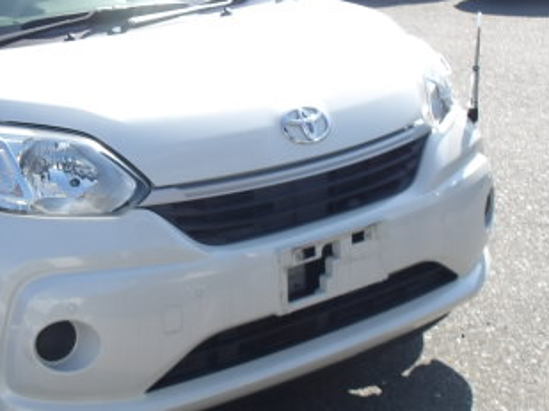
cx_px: 55
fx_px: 887
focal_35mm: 56
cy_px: 169
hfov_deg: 32.7
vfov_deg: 26.0
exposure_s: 1/60
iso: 100
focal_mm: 4.9
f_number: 10.4
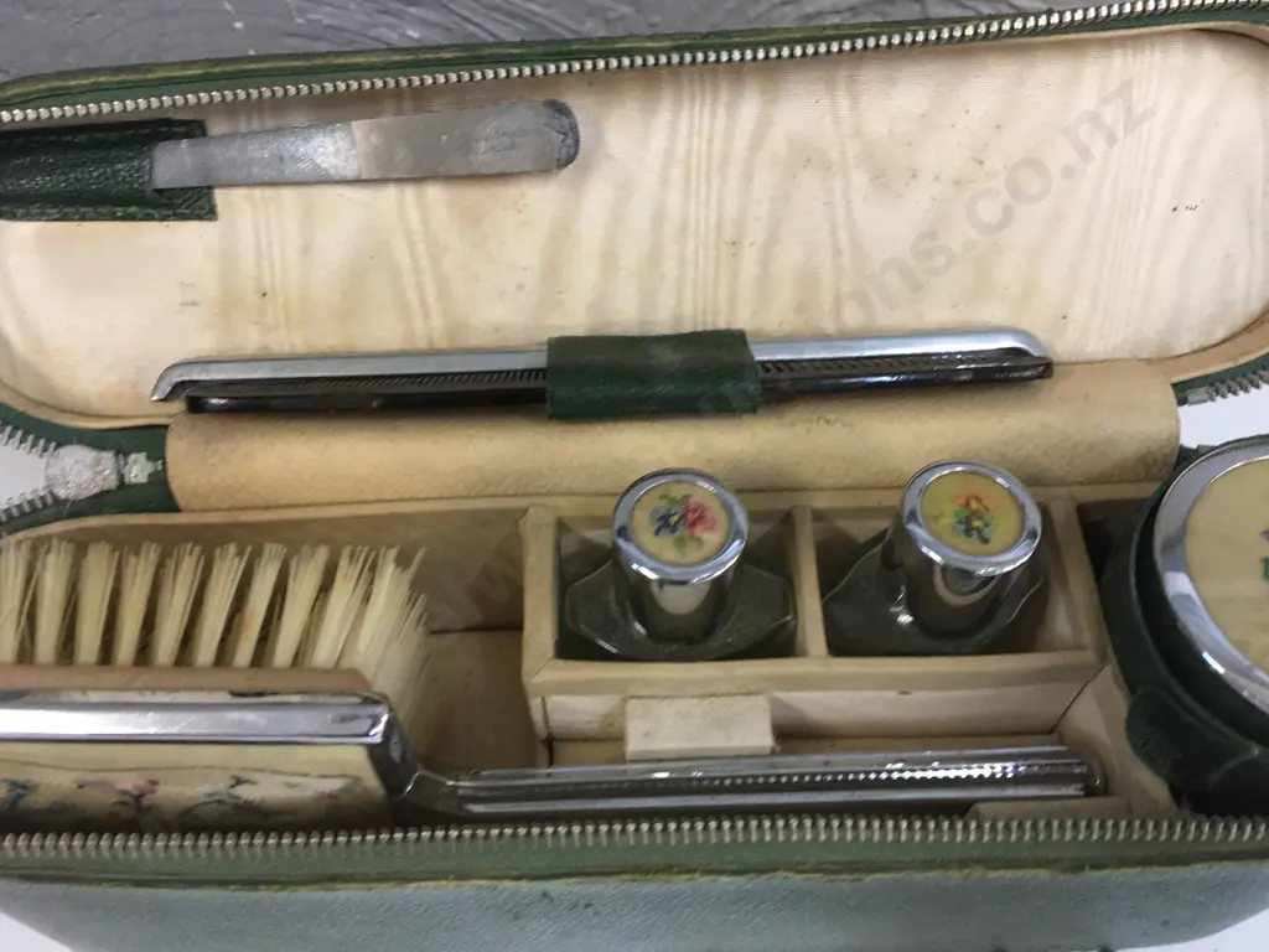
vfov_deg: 48.2
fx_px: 1063
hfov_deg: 61.7
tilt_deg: -55.3
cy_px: 476
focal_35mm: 29
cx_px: 634
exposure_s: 1/17
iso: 50
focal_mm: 4.15
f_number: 2.2
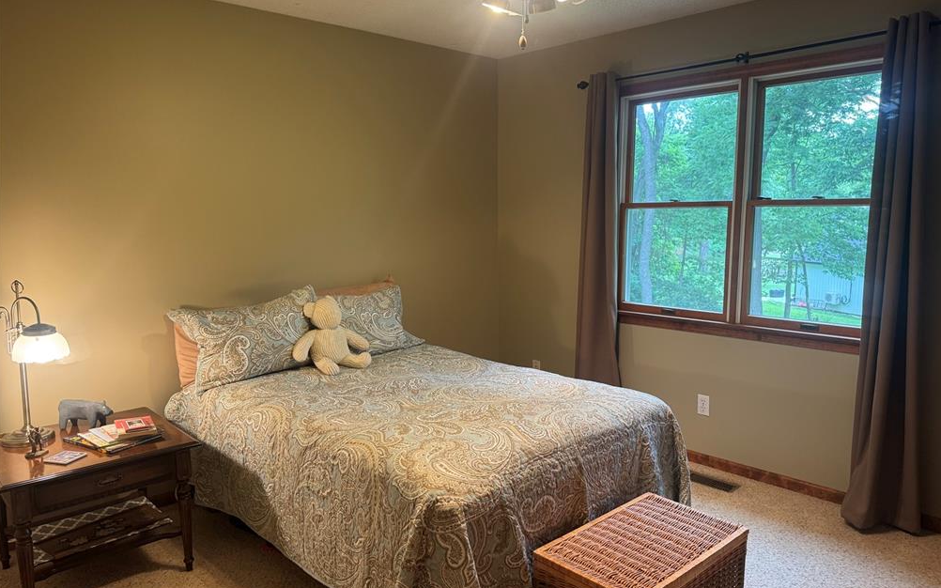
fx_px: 667
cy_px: 300
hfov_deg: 70.4
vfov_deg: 47.6
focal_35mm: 26
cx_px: 476
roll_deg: +1.0
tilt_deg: -8.4
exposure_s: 1/60
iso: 200
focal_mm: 6.76
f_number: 1.78
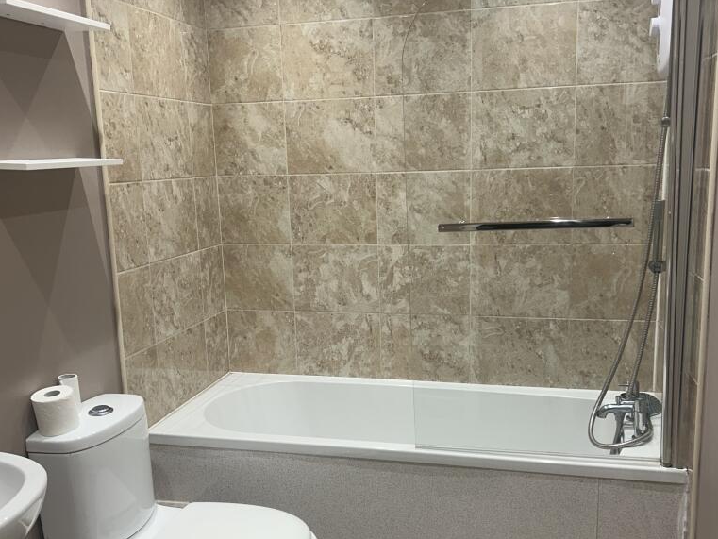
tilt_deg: -11.7
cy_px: 299
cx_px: 361
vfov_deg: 40.7
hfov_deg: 52.6
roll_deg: +1.1
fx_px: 726
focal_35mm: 35
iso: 64
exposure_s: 1/100
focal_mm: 5.7
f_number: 1.5
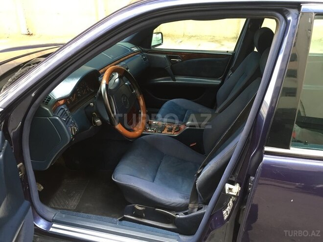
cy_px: 121
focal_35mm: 29
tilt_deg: -26.1
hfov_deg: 61.7
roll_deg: +0.2
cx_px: 162
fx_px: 271
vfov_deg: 48.2
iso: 100
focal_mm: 4.15
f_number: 2.2
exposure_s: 1/33
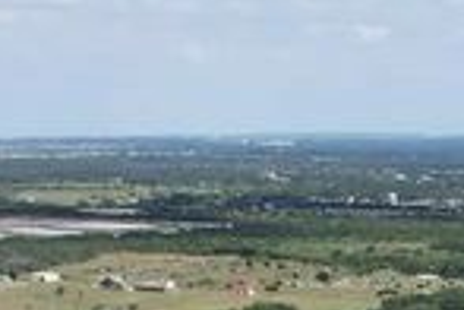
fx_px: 1972
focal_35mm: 153
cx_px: 619
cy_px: 916
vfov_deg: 7.8
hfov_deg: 12.9
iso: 110
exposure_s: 1/2000
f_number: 2.8
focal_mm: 8.38
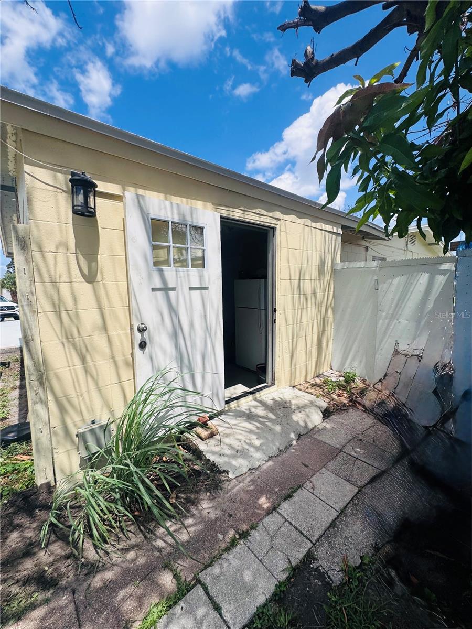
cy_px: 314
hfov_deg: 85.7
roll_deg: +4.6
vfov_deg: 102.1
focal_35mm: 14
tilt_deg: -6.1
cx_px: 236
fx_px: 255
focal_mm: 2.22
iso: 50
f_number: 2.2
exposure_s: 1/2770
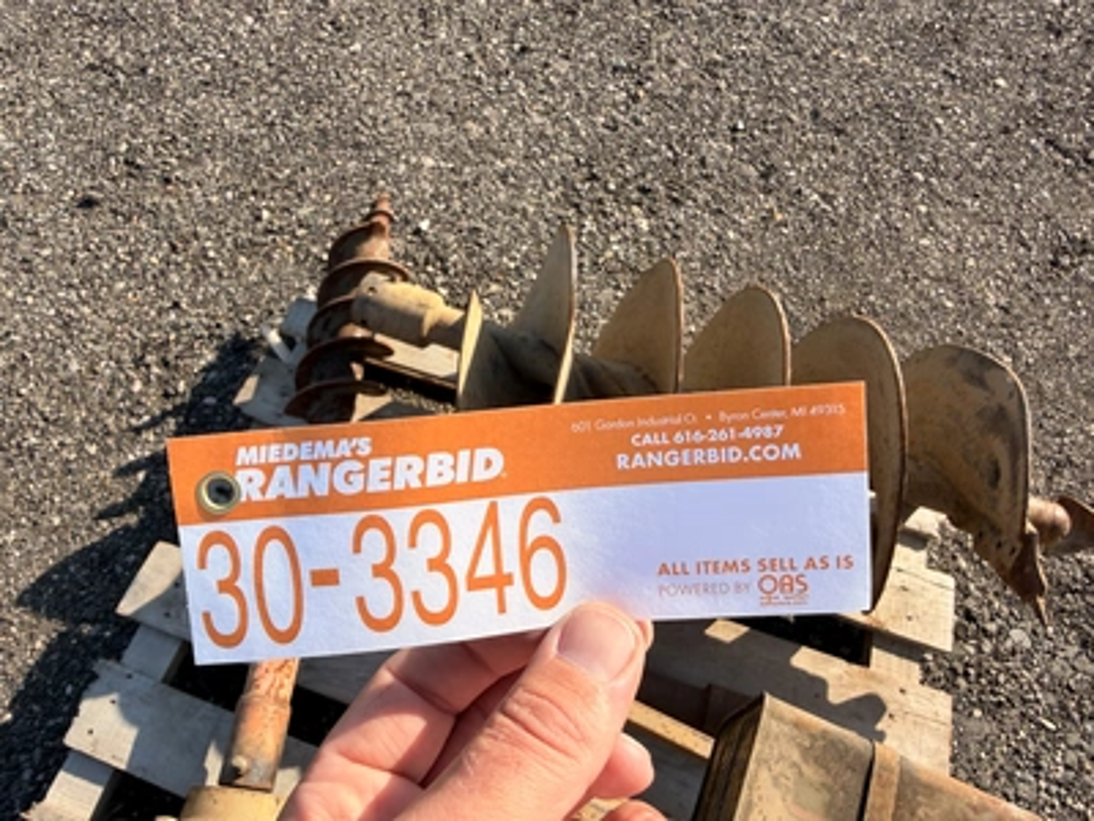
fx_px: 758
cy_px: 410
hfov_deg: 71.6
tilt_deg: -60.4
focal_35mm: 24
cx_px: 547
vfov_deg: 56.8
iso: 40
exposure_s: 1/766
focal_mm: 2.22
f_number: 2.2
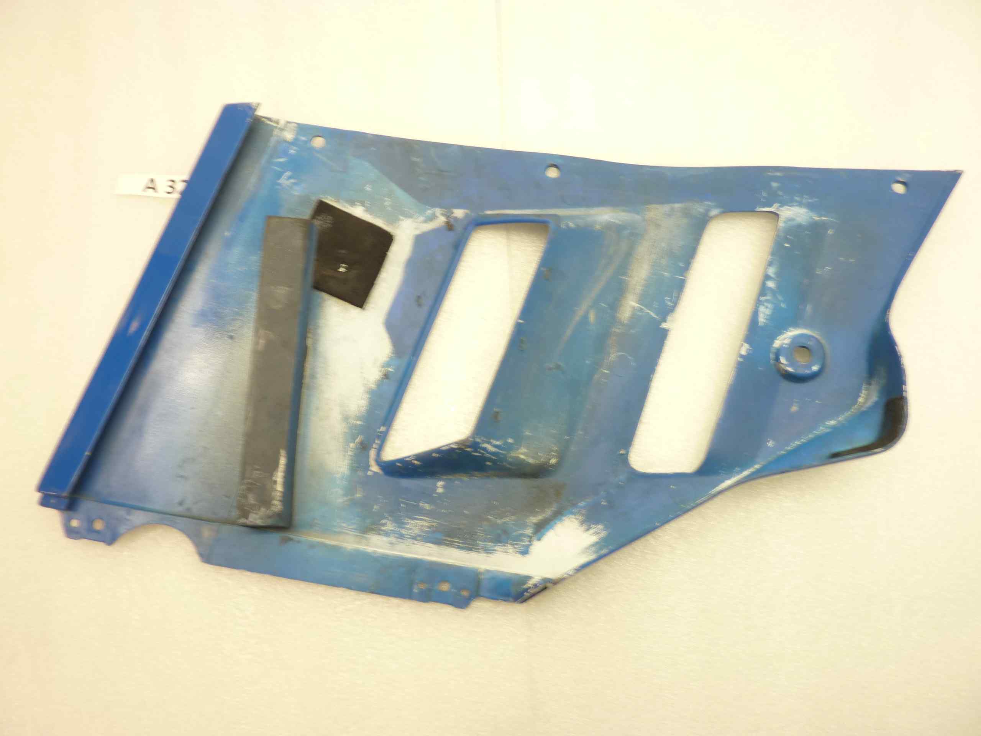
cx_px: 490
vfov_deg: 54.9
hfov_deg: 69.4
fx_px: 708
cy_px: 368
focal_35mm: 25
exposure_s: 1/10
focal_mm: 4.1
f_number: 3.3
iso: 125
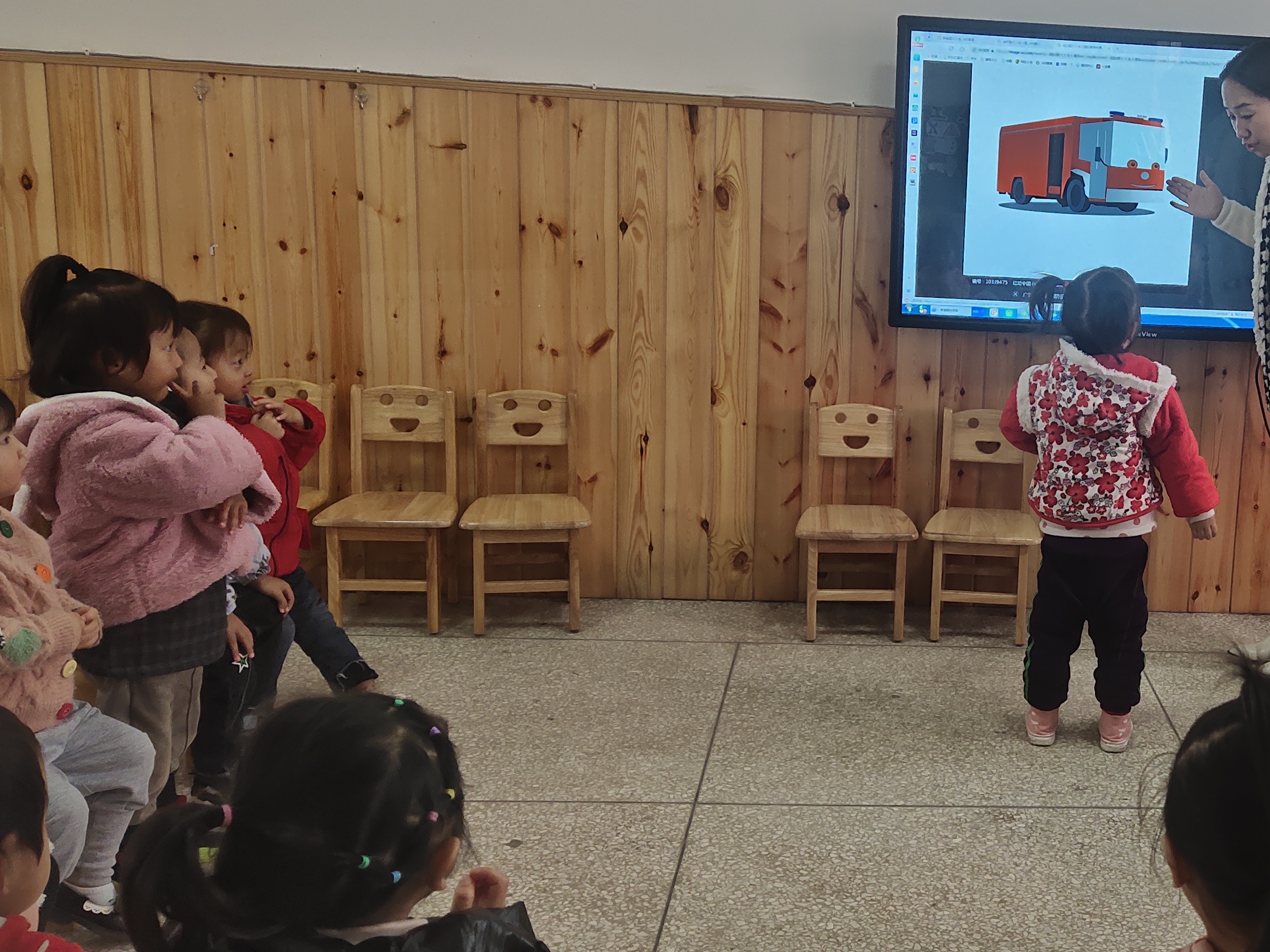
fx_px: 1541
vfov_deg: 34.4
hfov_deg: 42.8
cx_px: 1015
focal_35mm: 42
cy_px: 484
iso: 50
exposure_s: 1/100
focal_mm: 4.71
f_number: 1.8
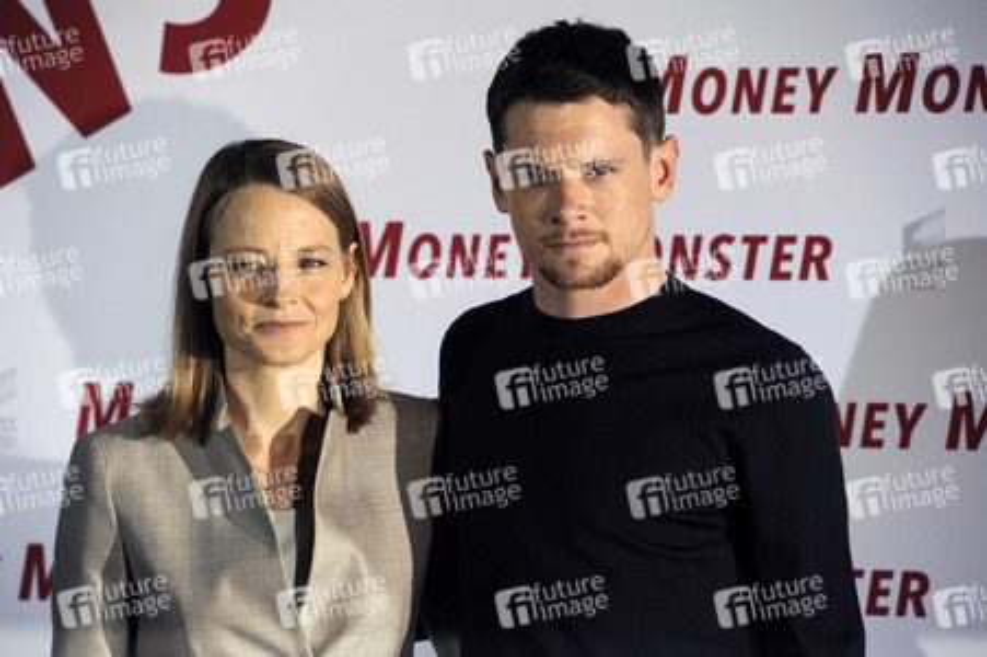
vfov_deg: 6.9
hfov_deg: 10.3
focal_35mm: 200
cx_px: 494
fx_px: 5479
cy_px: 328
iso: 640
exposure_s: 1/400
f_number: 5.6
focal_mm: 200
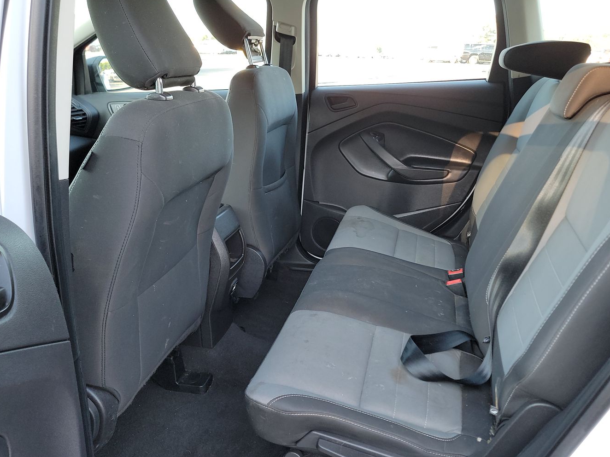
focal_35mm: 29
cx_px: 320
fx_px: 511
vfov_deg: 48.1
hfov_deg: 61.6
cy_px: 258
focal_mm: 6.7
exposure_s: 1/59
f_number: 1.8
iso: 157
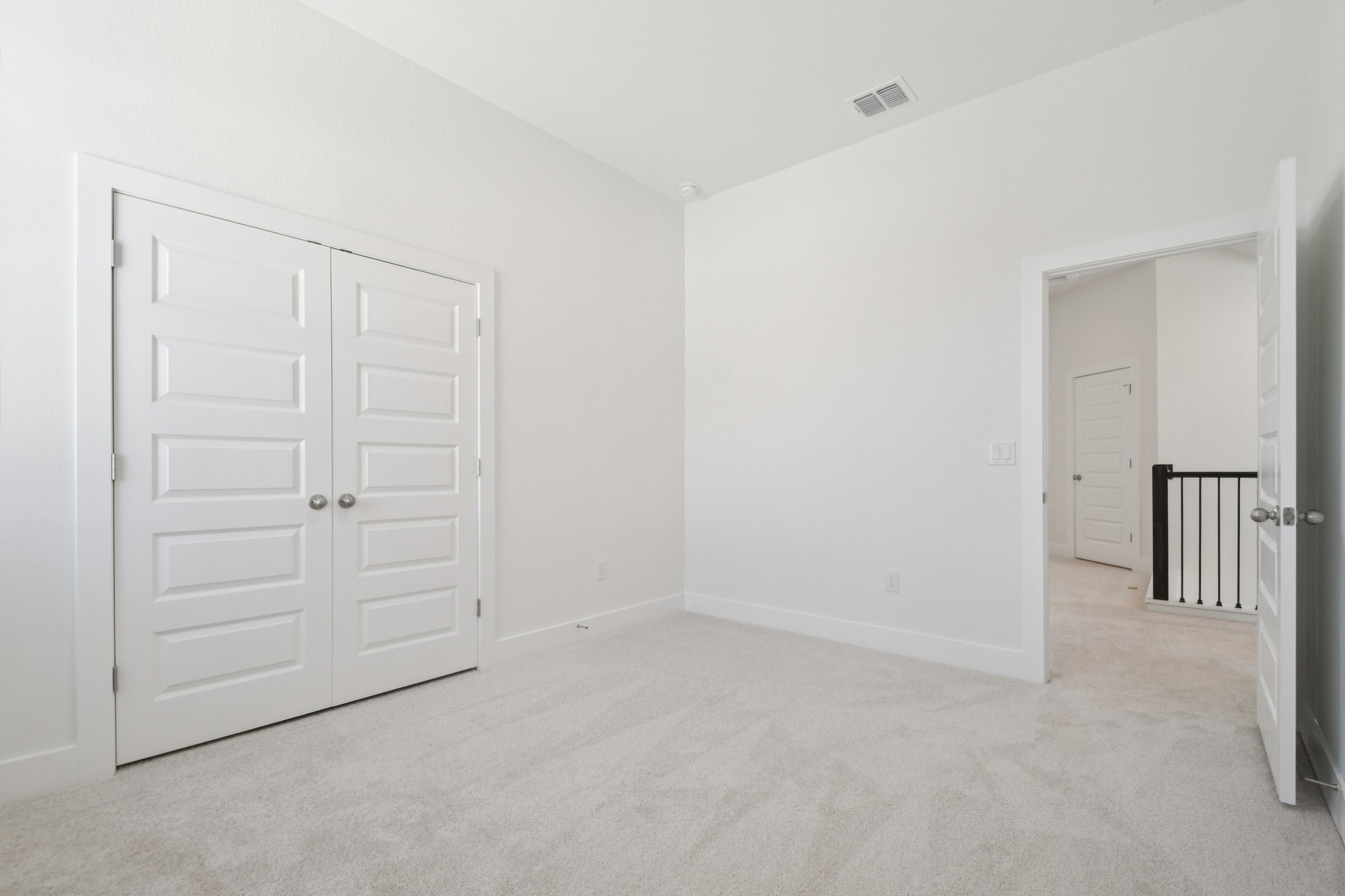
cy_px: 448
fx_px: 560
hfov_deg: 100.4
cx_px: 672
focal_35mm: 15
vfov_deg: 77.3
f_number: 8
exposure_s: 1/40
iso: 400
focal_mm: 10
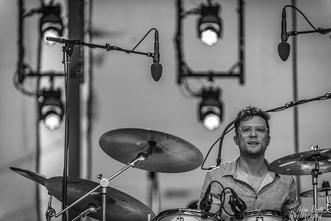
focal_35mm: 200
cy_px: 110
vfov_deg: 6.9
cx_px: 166
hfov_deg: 10.3
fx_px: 1839
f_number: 2.8
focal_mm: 200
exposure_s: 1/500
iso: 500
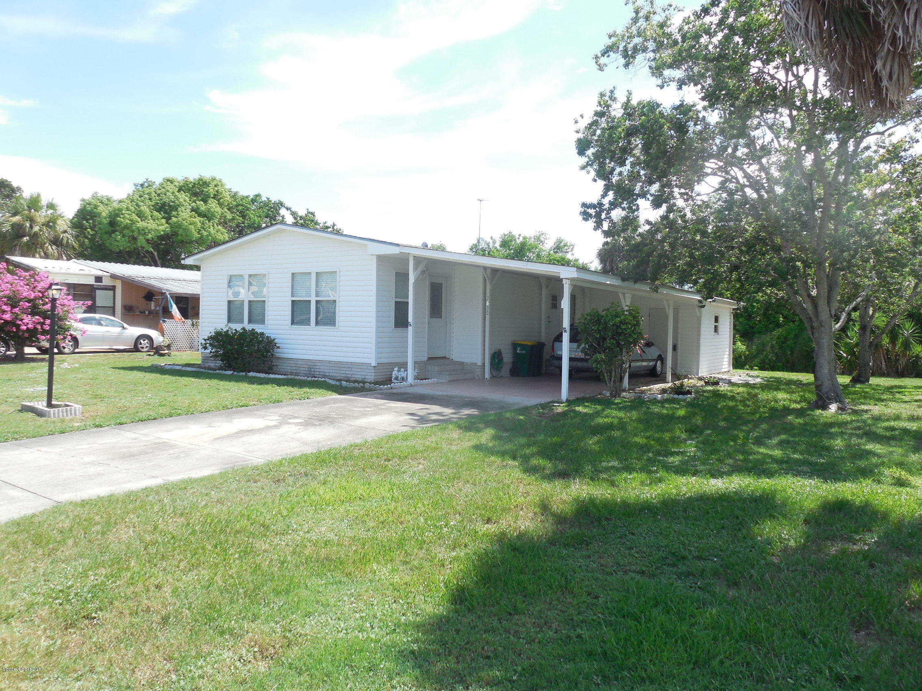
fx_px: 693
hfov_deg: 67.3
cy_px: 346
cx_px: 461
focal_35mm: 26
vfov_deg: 53.1
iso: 125
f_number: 3.5
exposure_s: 1/500
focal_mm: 4.6
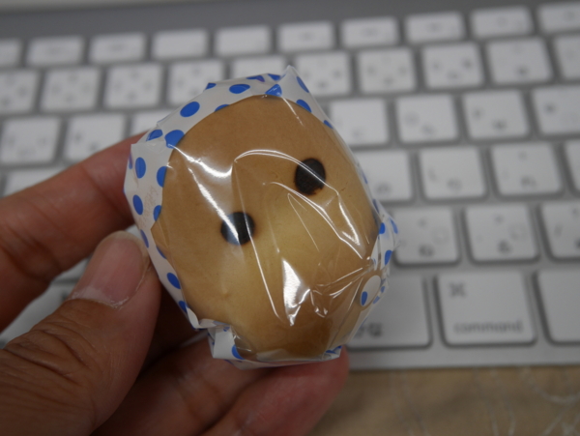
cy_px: 218
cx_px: 290
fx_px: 604
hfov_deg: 51.3
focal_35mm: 36
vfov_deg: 39.7
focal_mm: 18
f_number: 4.2
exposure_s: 1/80
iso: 200
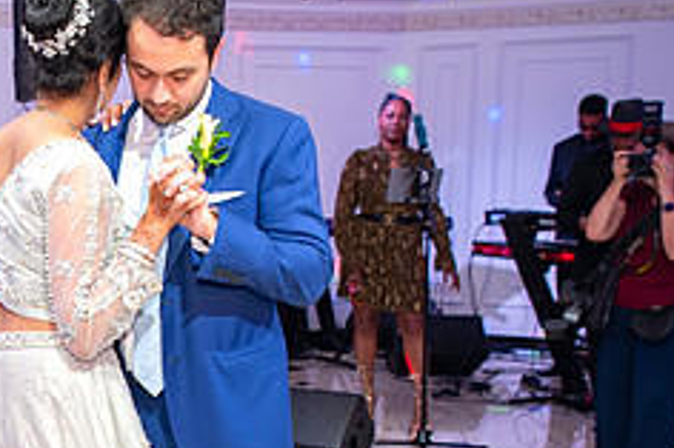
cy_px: 377
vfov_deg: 20.9
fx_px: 1197
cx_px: -2
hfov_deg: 29.4
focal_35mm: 64
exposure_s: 1/125
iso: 800
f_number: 2.8
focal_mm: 24
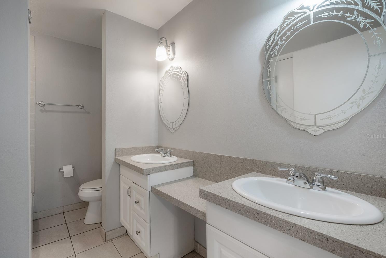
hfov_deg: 100.3
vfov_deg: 77.3
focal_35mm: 15
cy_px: 136
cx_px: 183
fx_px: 161
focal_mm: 14
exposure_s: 1/20
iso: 320
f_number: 9
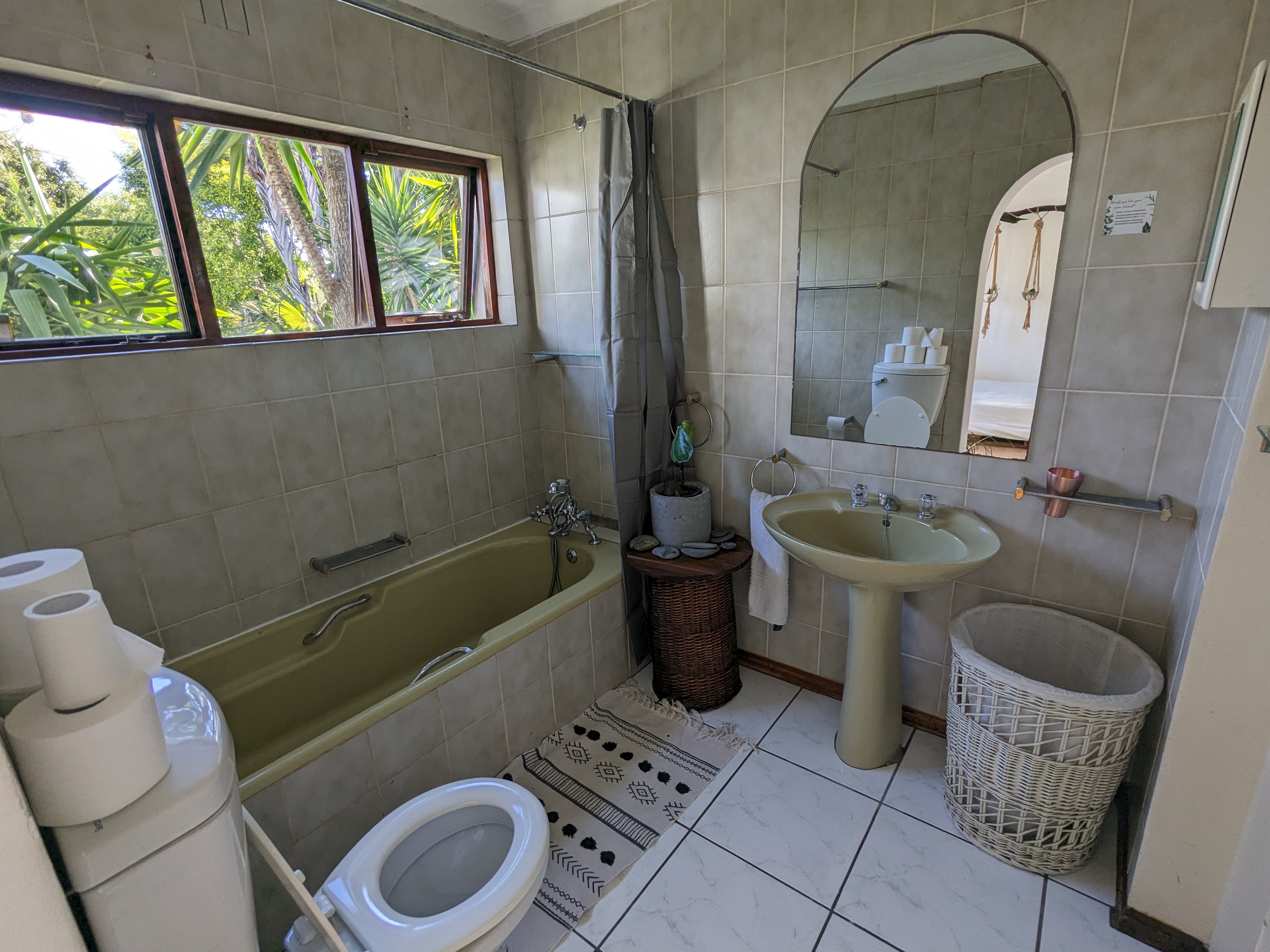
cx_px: 635
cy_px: 476
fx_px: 587
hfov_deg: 94.5
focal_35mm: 16
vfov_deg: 78.1
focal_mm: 2.35
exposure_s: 1/134
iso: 58
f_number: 2.2
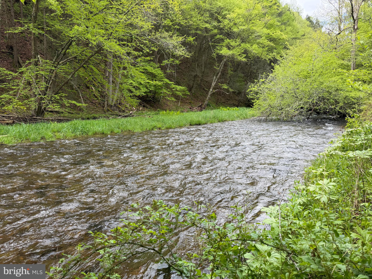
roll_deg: +1.7
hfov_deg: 71.6
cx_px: 186
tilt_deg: -9.0
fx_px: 258
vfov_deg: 56.8
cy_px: 140
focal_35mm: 24
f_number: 1.78
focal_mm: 6.76
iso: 80
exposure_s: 1/521
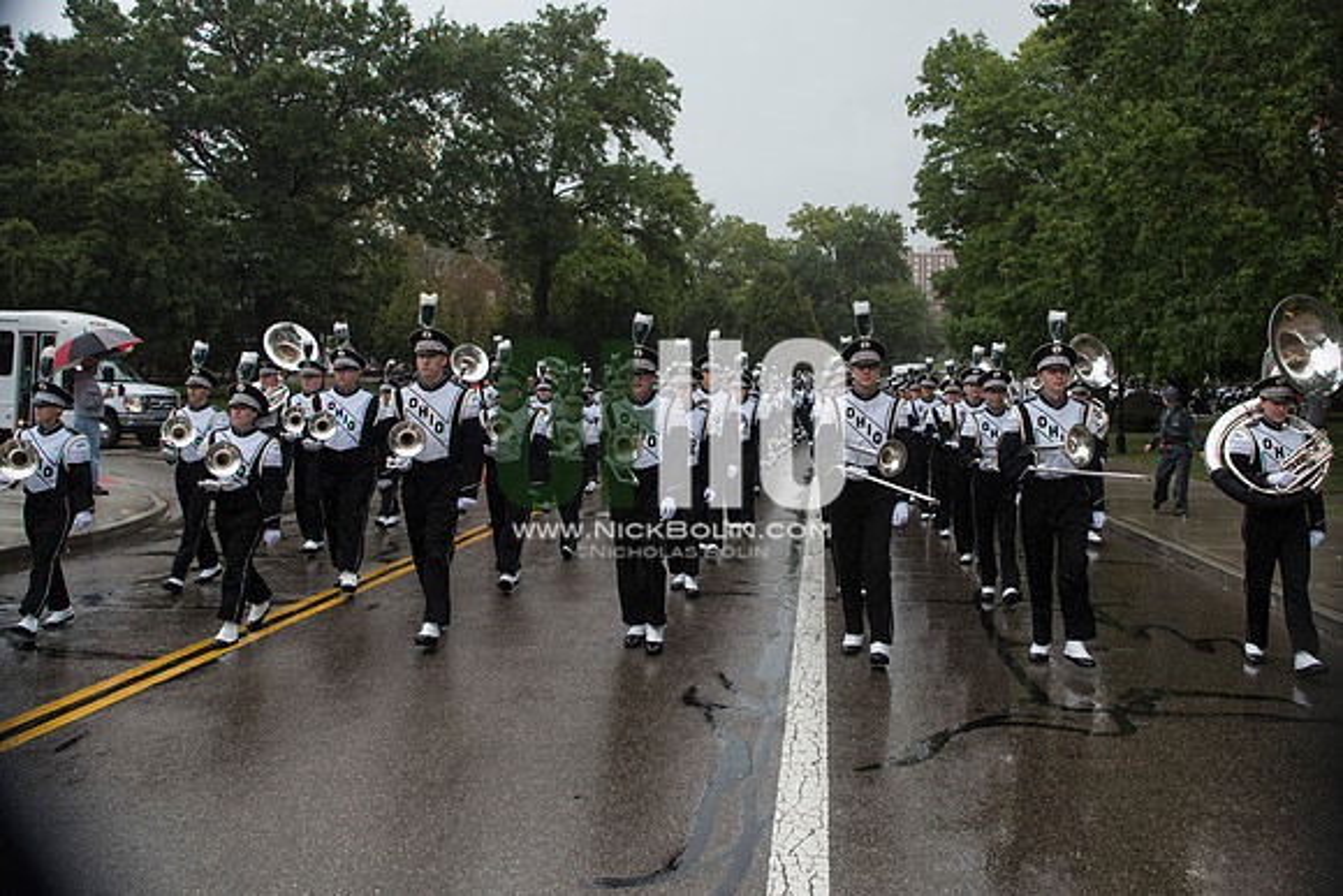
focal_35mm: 31
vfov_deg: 41.6
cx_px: 763
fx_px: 1175
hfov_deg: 59.3
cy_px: 363
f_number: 3.5
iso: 1600
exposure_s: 1/2000
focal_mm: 24
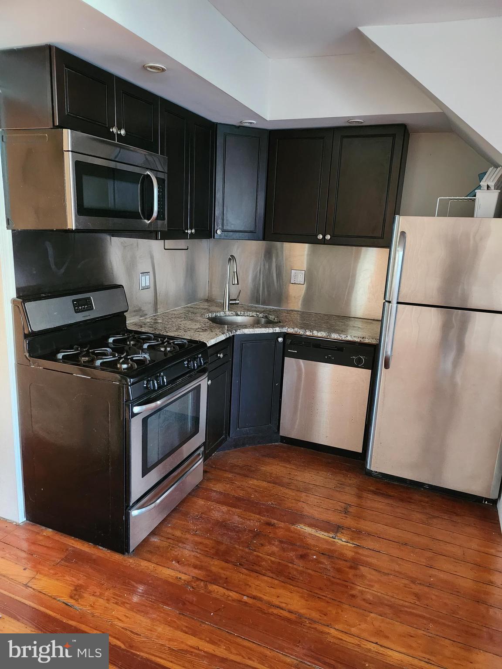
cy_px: 334
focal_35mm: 24
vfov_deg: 71.6
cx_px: 251
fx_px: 464
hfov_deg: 56.8
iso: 1250
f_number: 1.8
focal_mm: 5
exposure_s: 1/24
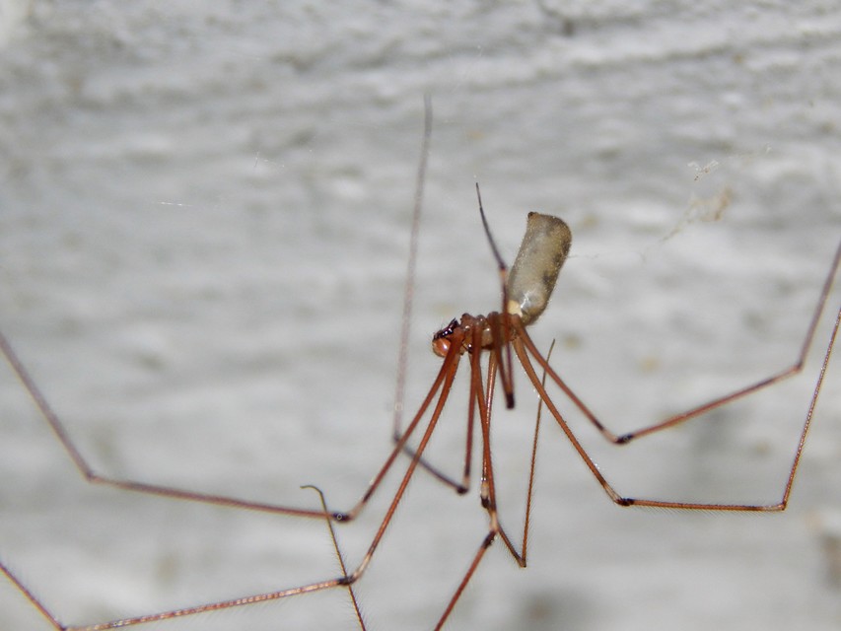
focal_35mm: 232
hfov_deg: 8.5
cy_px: 316
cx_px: 420
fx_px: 5637
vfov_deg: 6.4
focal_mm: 41.7
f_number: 11.1
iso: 200
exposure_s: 1/30
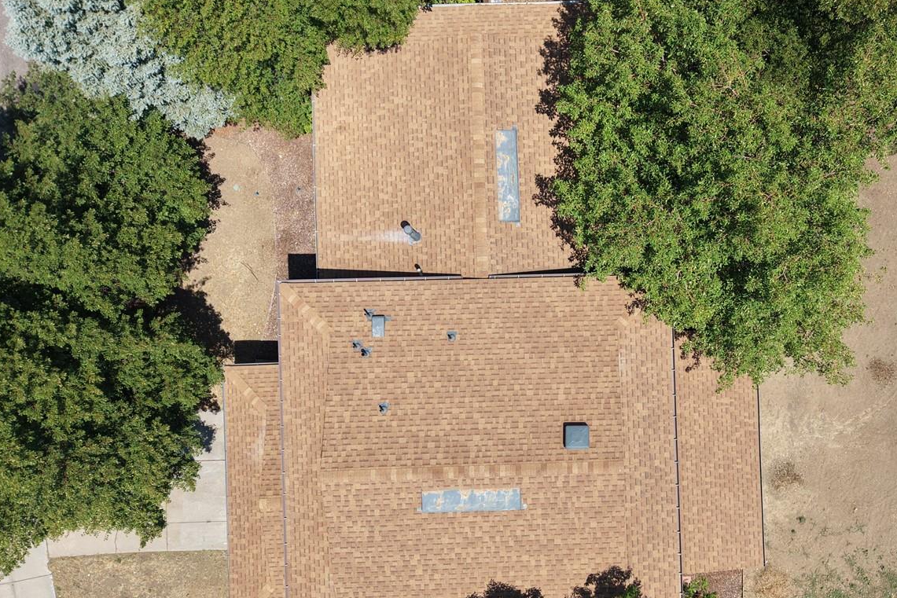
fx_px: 872
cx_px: 598
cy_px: 378
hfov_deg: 53.4
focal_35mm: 35
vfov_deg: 37.6
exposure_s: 1/4000
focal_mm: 8.67
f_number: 1.8
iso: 200
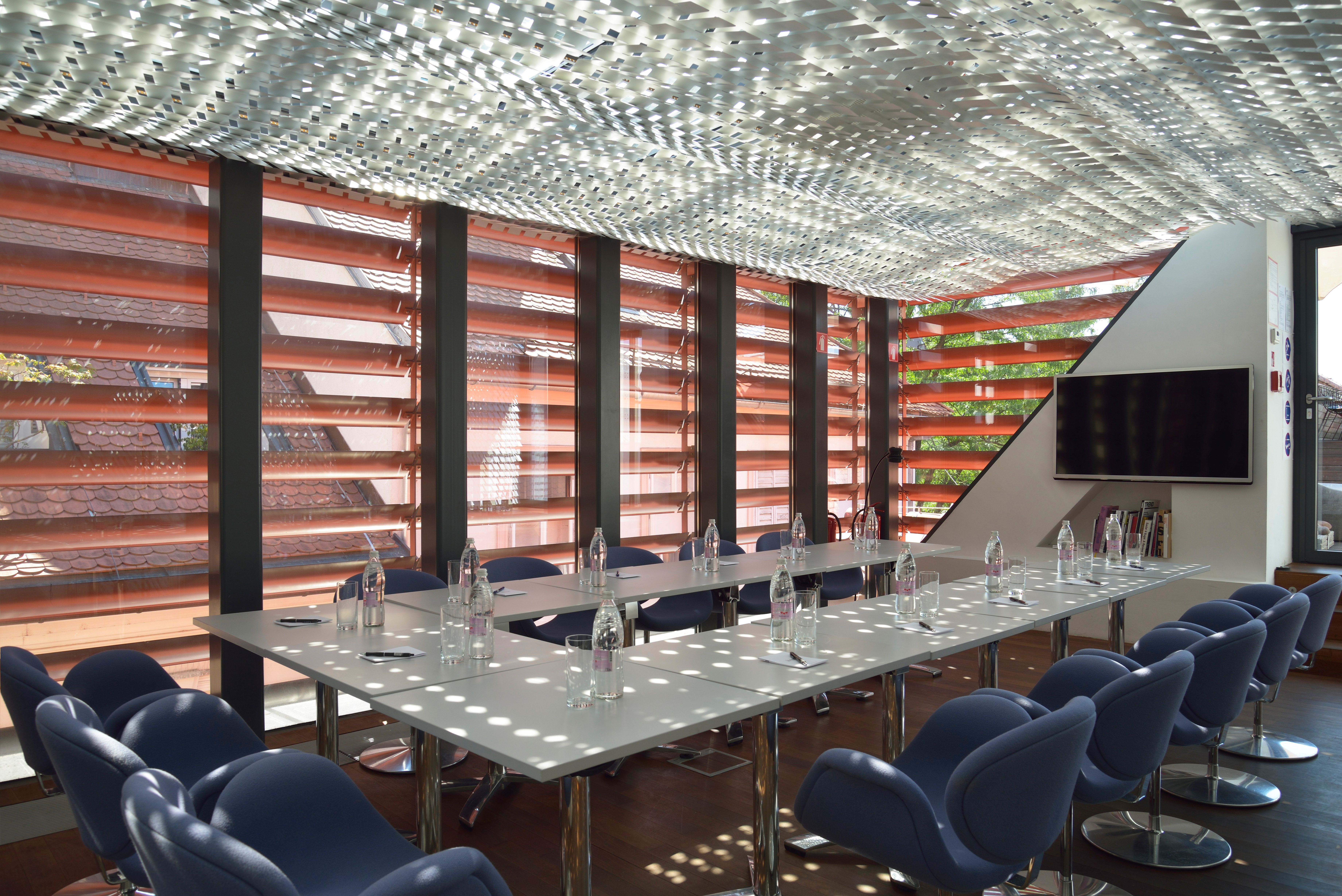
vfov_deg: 53.2
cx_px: 671
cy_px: 448
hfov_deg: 73.7
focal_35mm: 24
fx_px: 895
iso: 100
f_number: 8
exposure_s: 1/30
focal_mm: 24
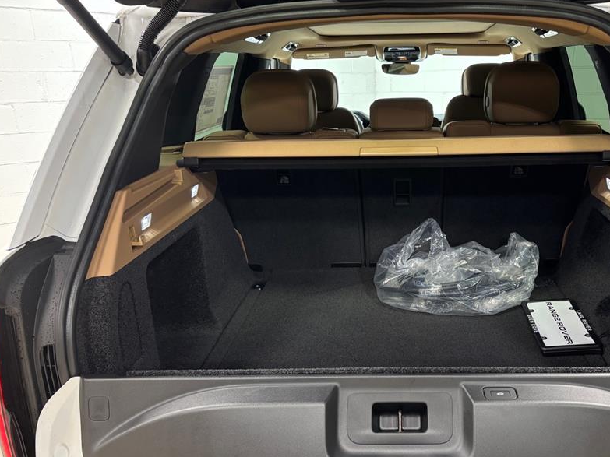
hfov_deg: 53.2
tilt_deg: -19.0
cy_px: 284
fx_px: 599
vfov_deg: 41.5
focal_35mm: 34
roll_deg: +0.5
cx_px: 390
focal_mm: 5.96
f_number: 1.6
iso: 160
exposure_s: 1/60
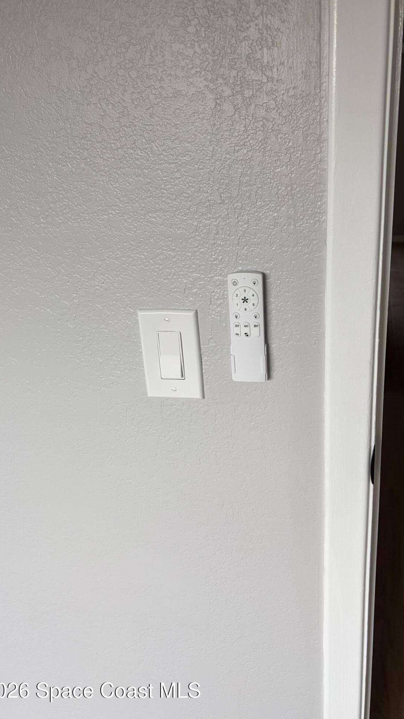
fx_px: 552
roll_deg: +1.8
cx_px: 243
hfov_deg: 40.0
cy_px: 356
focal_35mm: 29
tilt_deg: -20.6
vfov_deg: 66.1
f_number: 1.6
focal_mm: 5.96
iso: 32
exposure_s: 1/121
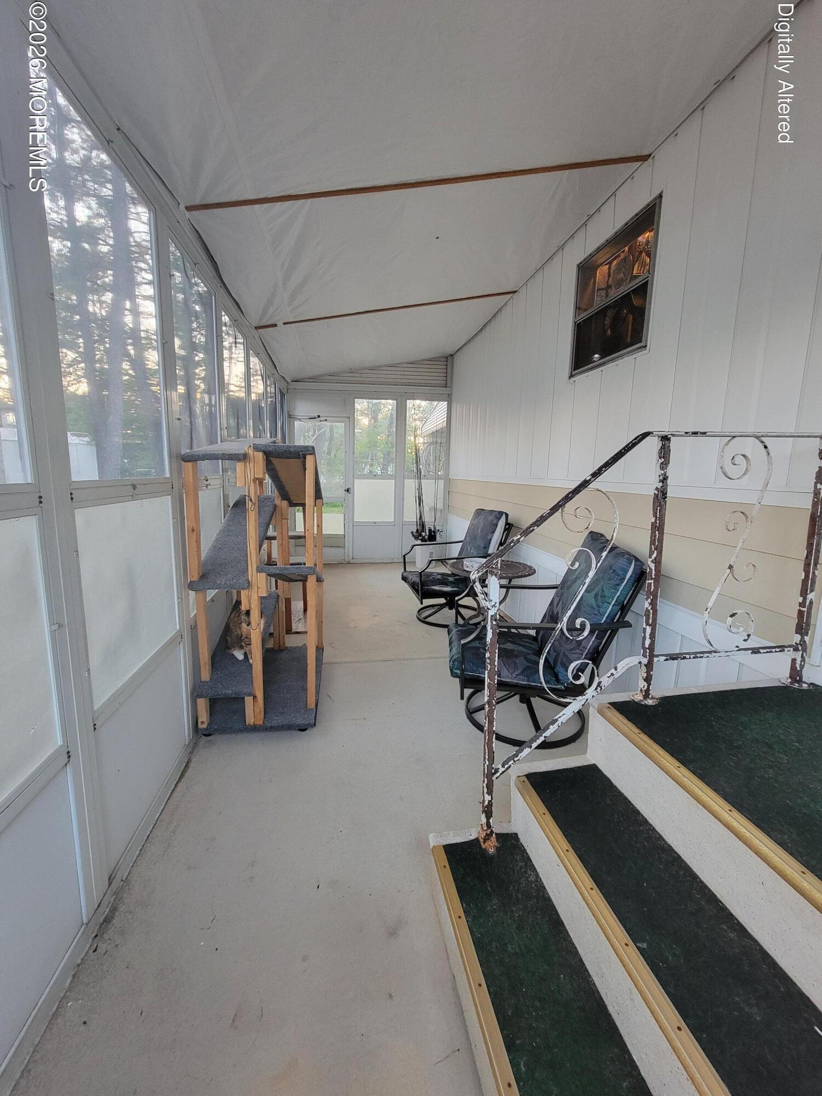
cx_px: 411
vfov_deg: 106.2
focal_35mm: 13
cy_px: 548
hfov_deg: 89.9
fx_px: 412
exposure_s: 1/60
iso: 400
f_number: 2.2
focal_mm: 2.2
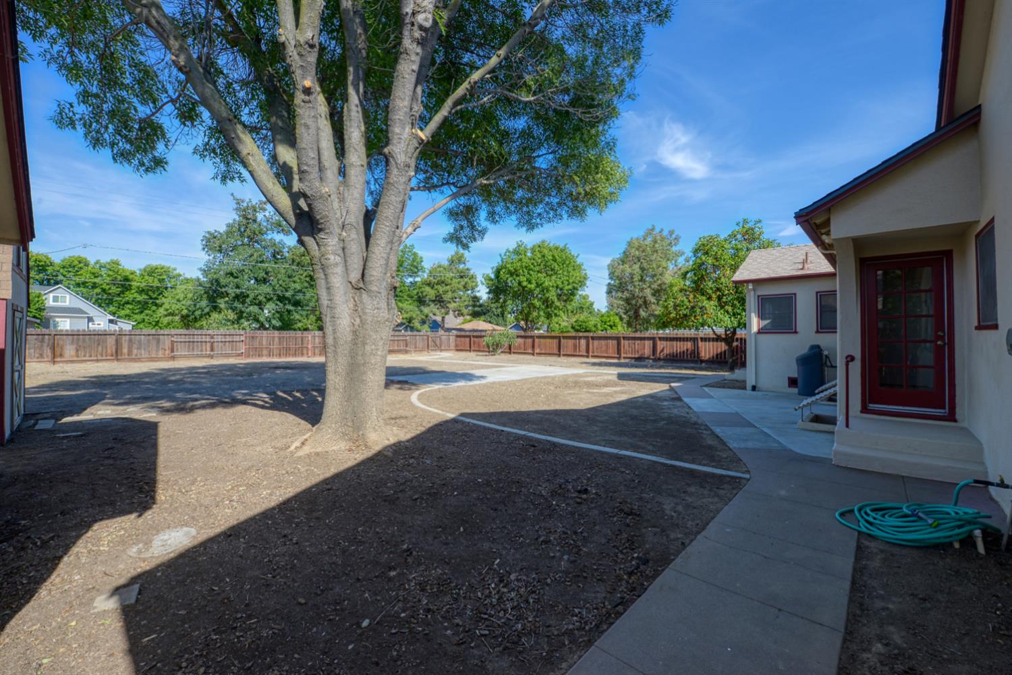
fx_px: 394
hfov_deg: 104.3
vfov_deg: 81.2
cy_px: 338
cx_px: 506
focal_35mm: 14
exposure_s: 1/320
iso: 400
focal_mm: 14
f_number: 10
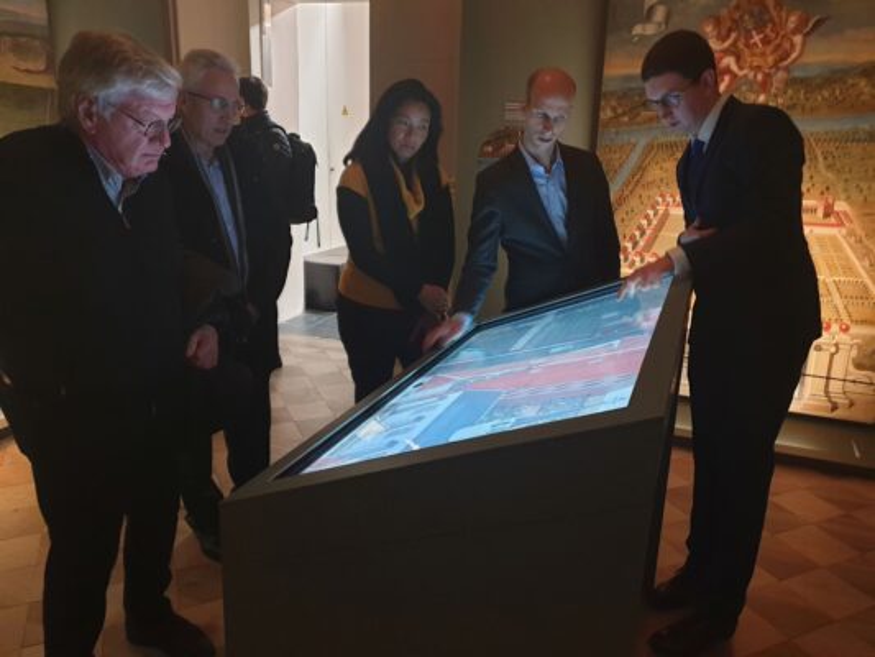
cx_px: 438
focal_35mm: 26
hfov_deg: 67.3
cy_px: 328
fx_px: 657
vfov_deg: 53.1
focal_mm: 4.3
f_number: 1.5
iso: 320
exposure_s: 1/17
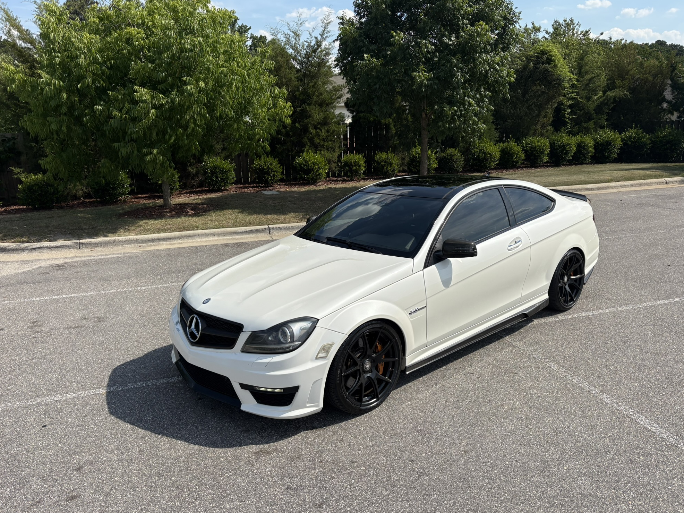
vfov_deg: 51.4
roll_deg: +1.5
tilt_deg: -14.7
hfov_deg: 65.3
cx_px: 348
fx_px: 534
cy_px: 256
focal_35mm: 27
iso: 50
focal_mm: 5.96
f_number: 1.6
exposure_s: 1/6329
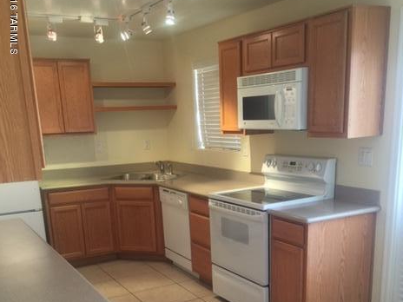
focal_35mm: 40
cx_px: 205
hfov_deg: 46.8
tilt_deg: -15.0
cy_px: 251
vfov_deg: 34.6
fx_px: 466
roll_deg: +2.2
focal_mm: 4.15
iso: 32
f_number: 2.2
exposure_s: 1/30
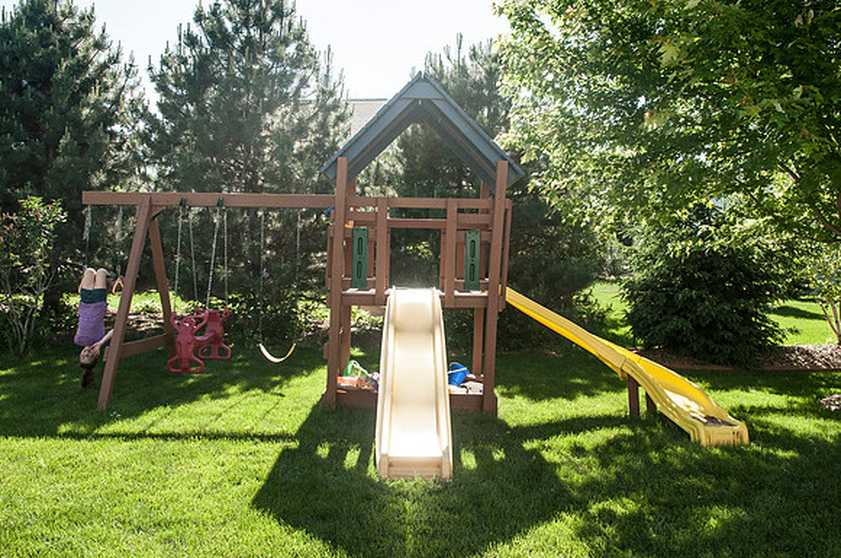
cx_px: 420
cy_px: 279
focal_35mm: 27
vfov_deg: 47.8
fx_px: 630
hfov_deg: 67.5
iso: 400
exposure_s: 1/2000
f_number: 5
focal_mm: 18
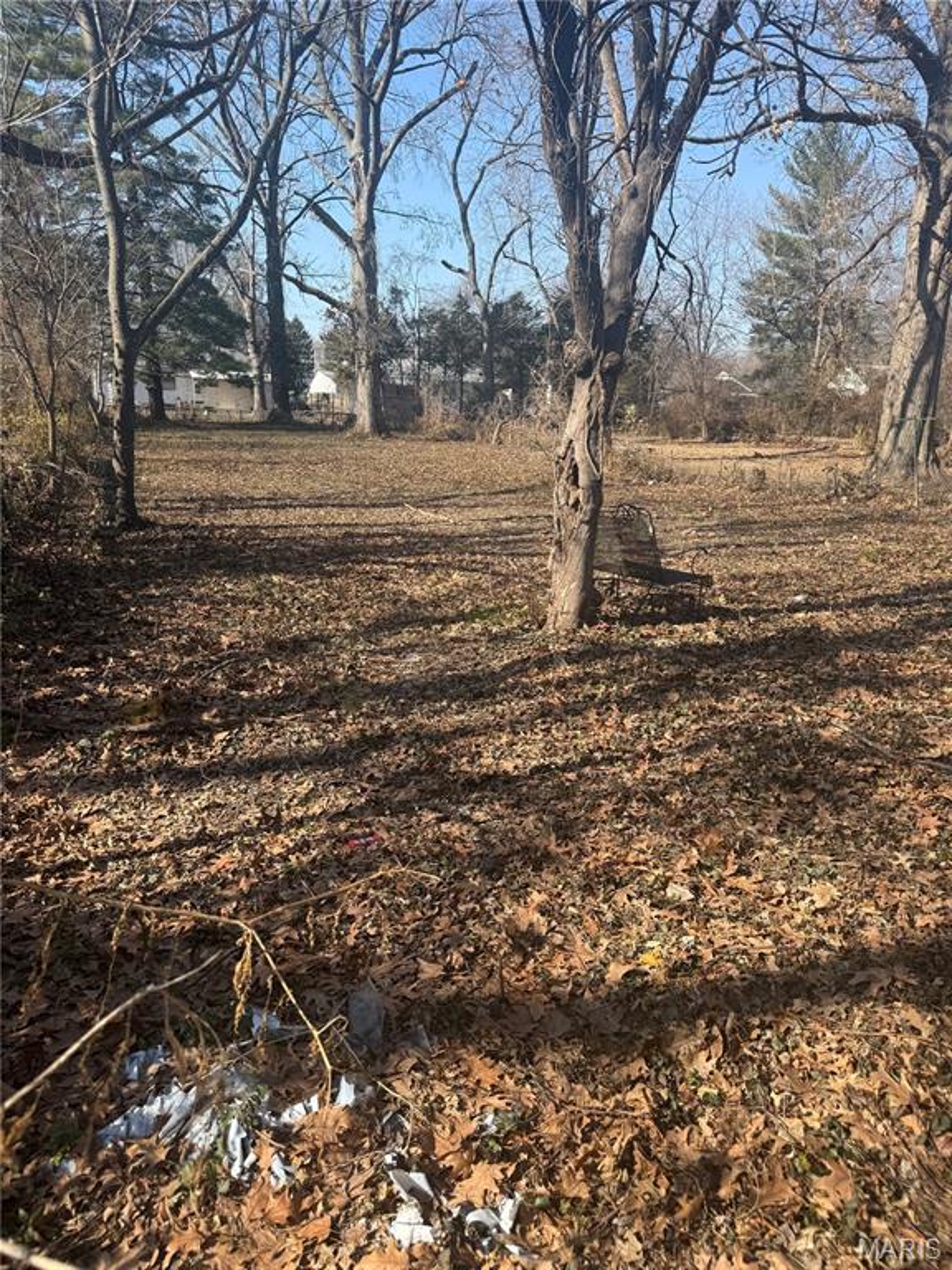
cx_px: 476
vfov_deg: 71.6
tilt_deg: -13.2
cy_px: 635
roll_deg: -1.5
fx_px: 880
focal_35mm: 24
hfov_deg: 56.8
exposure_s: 1/1770
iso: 80
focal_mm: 6.76
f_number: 1.78
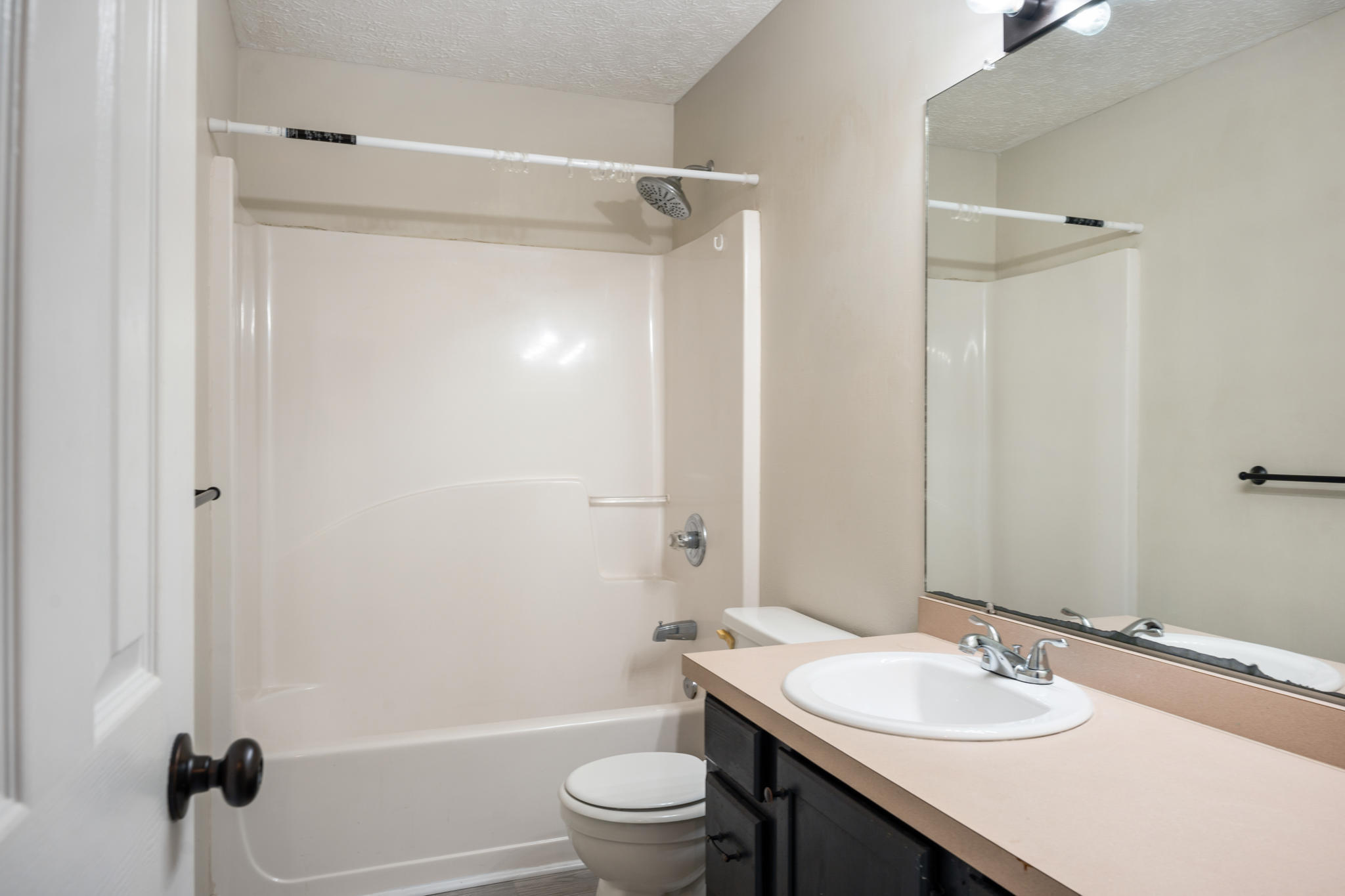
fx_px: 897
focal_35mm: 24
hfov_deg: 73.7
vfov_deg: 53.1
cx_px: 672
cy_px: 448
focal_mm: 24
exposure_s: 1/5
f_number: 8
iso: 100
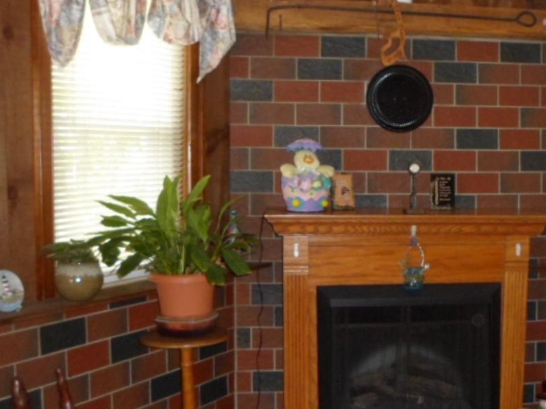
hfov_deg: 39.7
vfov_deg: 30.8
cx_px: 387
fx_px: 741
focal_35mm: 47
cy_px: 221
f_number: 3.3
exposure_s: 1/45
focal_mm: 4.9
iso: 320
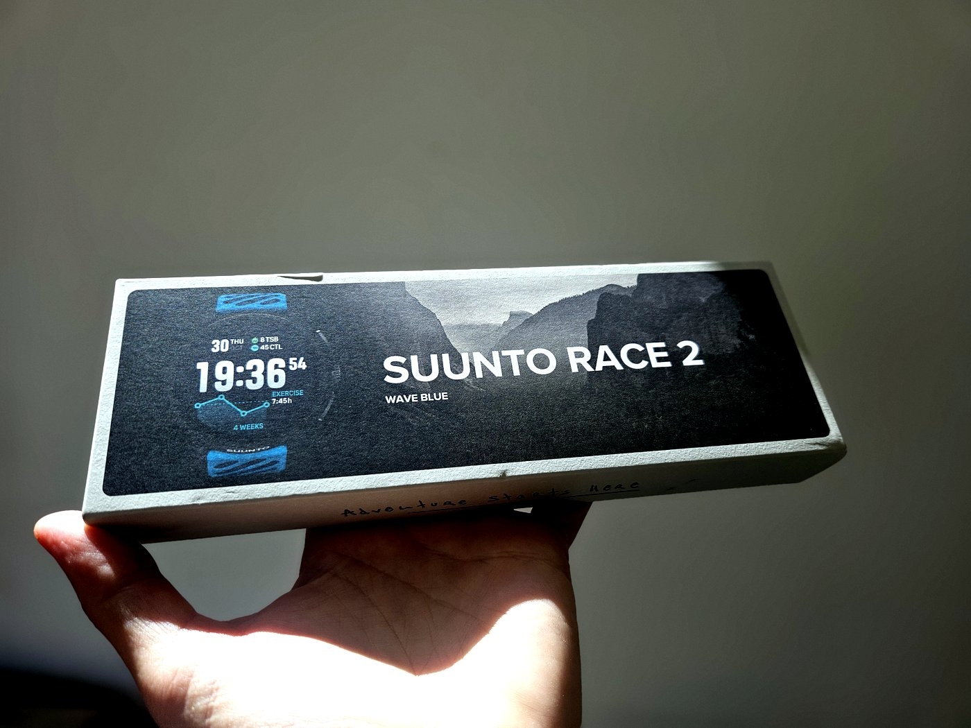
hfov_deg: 73.9
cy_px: 364
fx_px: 645
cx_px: 486
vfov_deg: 58.9
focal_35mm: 23
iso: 25
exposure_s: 1/823
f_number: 1.8
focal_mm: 5.4
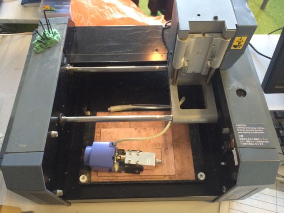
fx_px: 246
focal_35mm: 30
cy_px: 106
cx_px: 142
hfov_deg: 60.0
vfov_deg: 46.8
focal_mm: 4.12
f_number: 2.2
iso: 320
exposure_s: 1/25
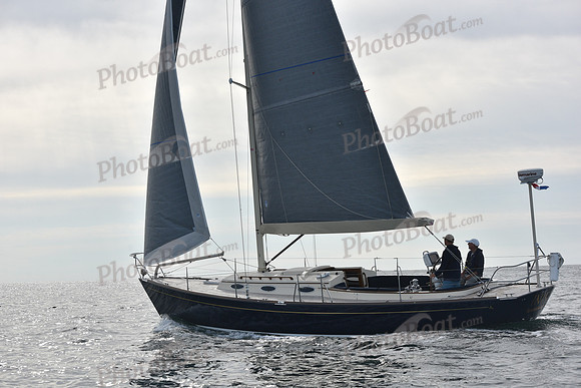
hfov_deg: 28.8
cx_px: 290
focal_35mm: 70
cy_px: 194
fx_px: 1130
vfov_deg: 19.5
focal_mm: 70
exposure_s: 1/1000
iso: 320
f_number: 8
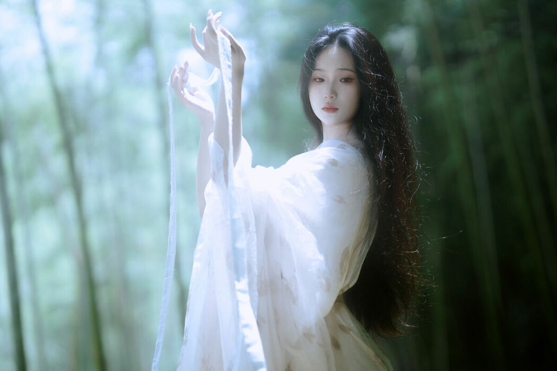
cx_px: 278
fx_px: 1315
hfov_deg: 23.9
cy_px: 186
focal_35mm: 85
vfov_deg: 16.1
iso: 250
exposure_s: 1/2500
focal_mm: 85
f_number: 1.8
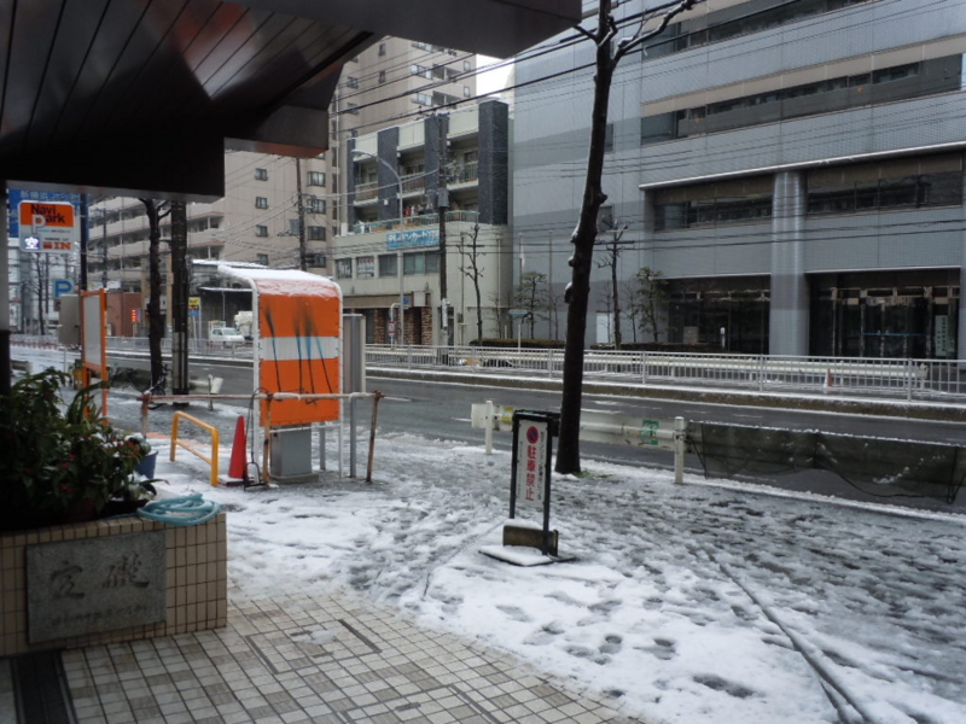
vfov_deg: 49.7
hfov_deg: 63.4
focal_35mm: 28
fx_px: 781
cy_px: 362
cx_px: 483
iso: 100
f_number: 3.7
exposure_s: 1/160
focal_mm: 5
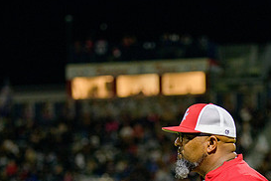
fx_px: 1520
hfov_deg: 10.2
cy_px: 189
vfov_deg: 6.8
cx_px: 203
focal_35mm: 202
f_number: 2.8
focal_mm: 95
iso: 2000
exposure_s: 1/320
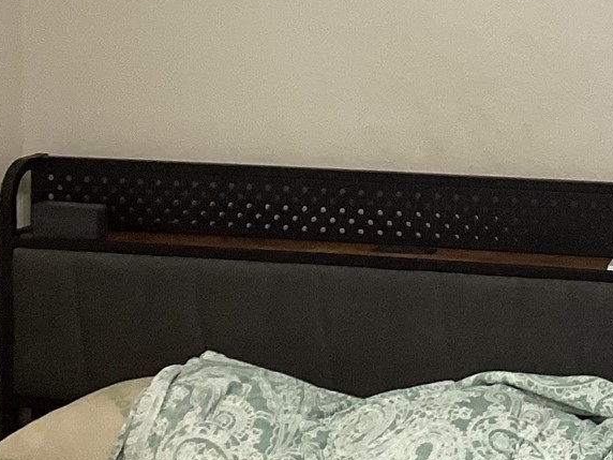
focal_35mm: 111
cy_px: 18
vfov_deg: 13.2
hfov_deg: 17.3
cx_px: 602
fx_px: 1966
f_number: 2.4
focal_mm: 3.3
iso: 125
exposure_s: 1/60
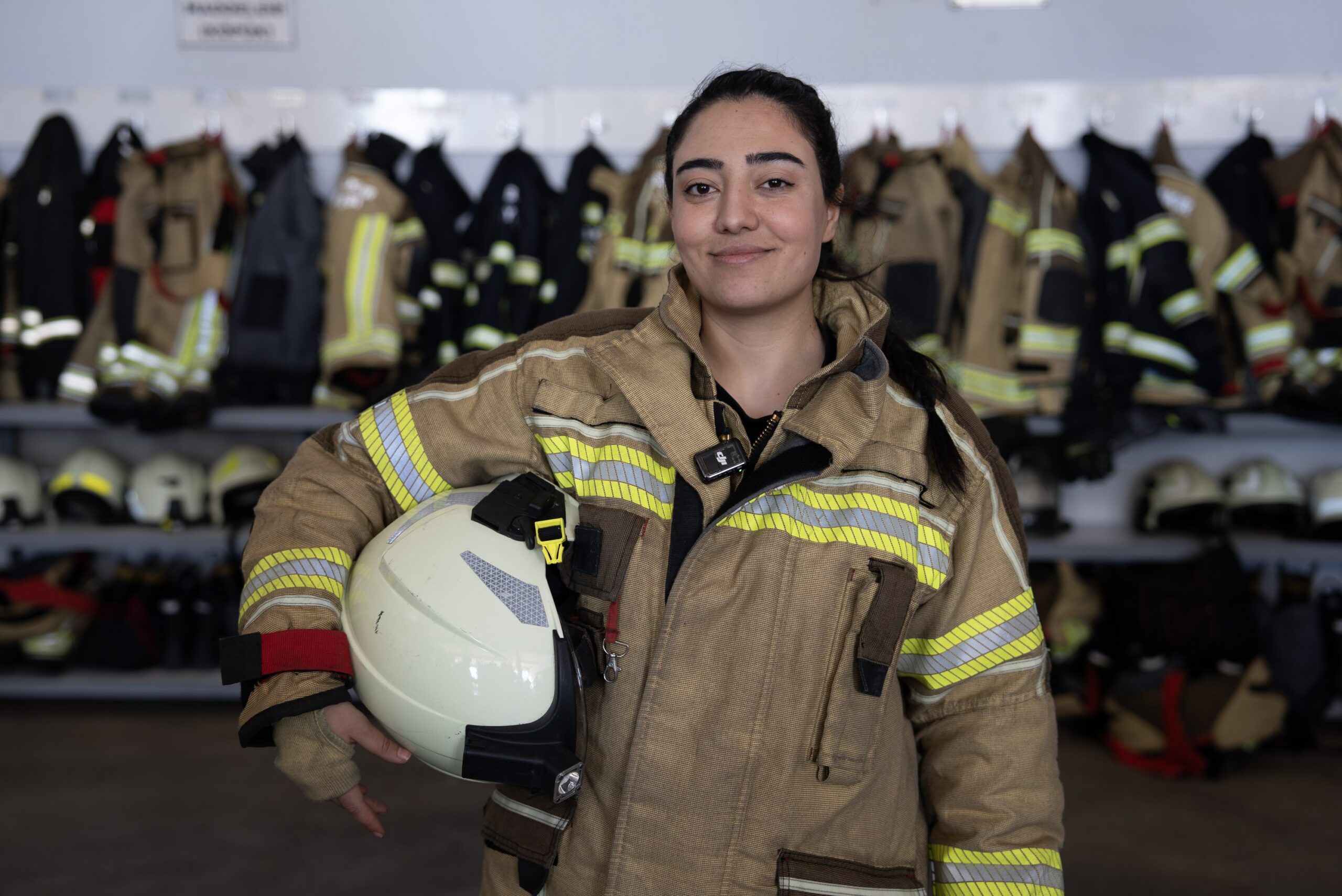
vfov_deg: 28.7
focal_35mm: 47
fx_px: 1753
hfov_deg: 41.9
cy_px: 448
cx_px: 671
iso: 320
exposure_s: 1/100
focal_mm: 47
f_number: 2.8
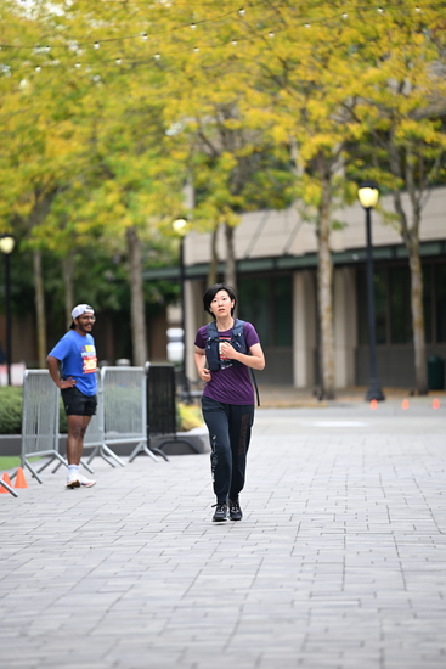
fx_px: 3714
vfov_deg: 10.3
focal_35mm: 200
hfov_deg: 6.9
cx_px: 223
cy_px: 334
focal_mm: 200
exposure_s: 1/1600
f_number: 2.8
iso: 640
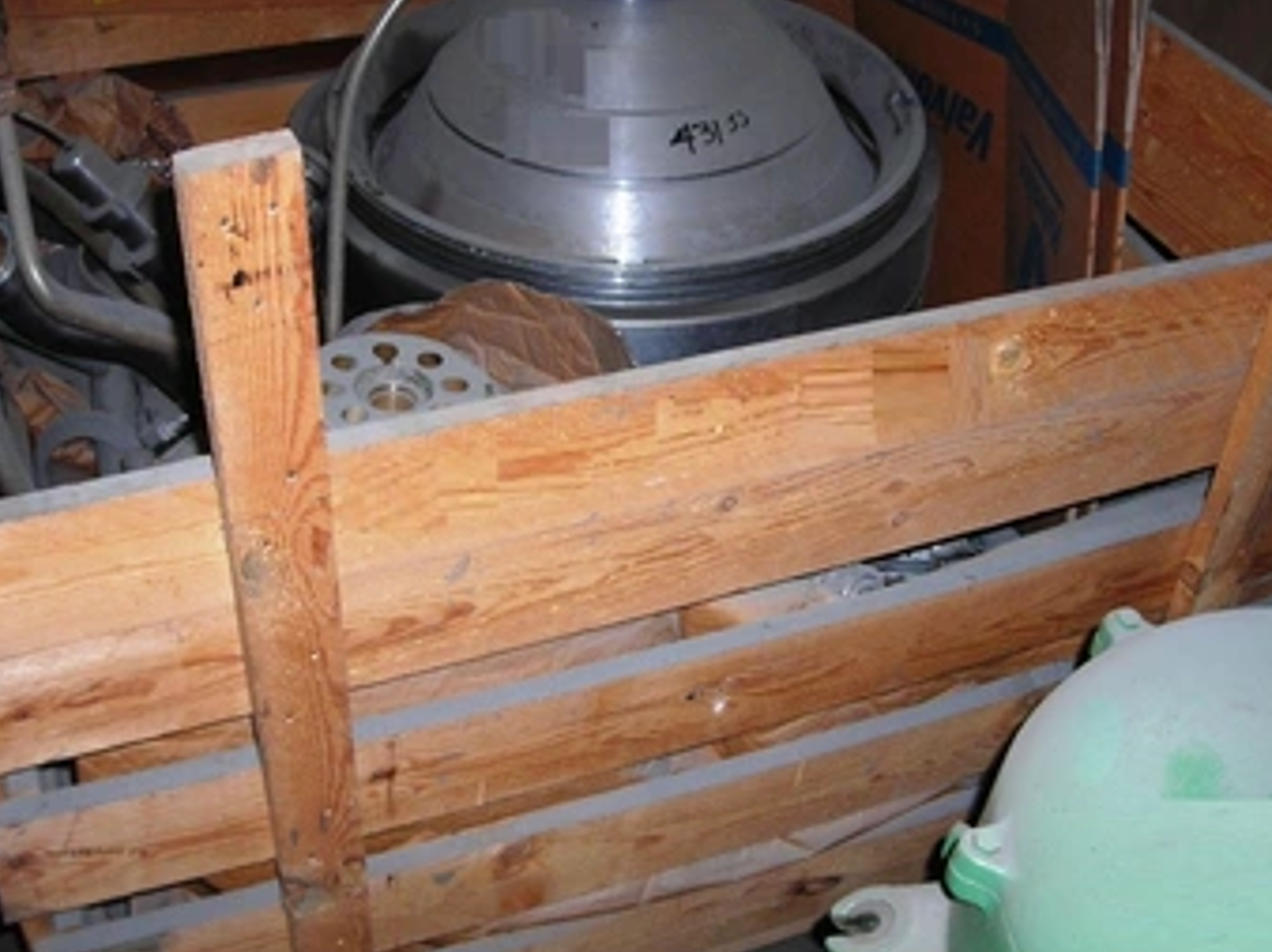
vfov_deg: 32.1
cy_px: 399
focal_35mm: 45
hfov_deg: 42.0
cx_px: 561
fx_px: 1652
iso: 74
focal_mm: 6.3
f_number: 3.2
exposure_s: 1/60.1
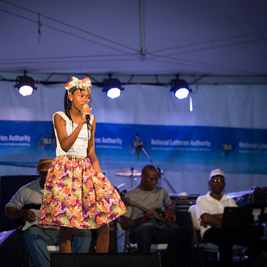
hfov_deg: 12.1
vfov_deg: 12.1
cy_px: 133
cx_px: 92
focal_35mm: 144
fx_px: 1257
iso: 2000
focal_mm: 112
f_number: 5.6
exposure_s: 1/160
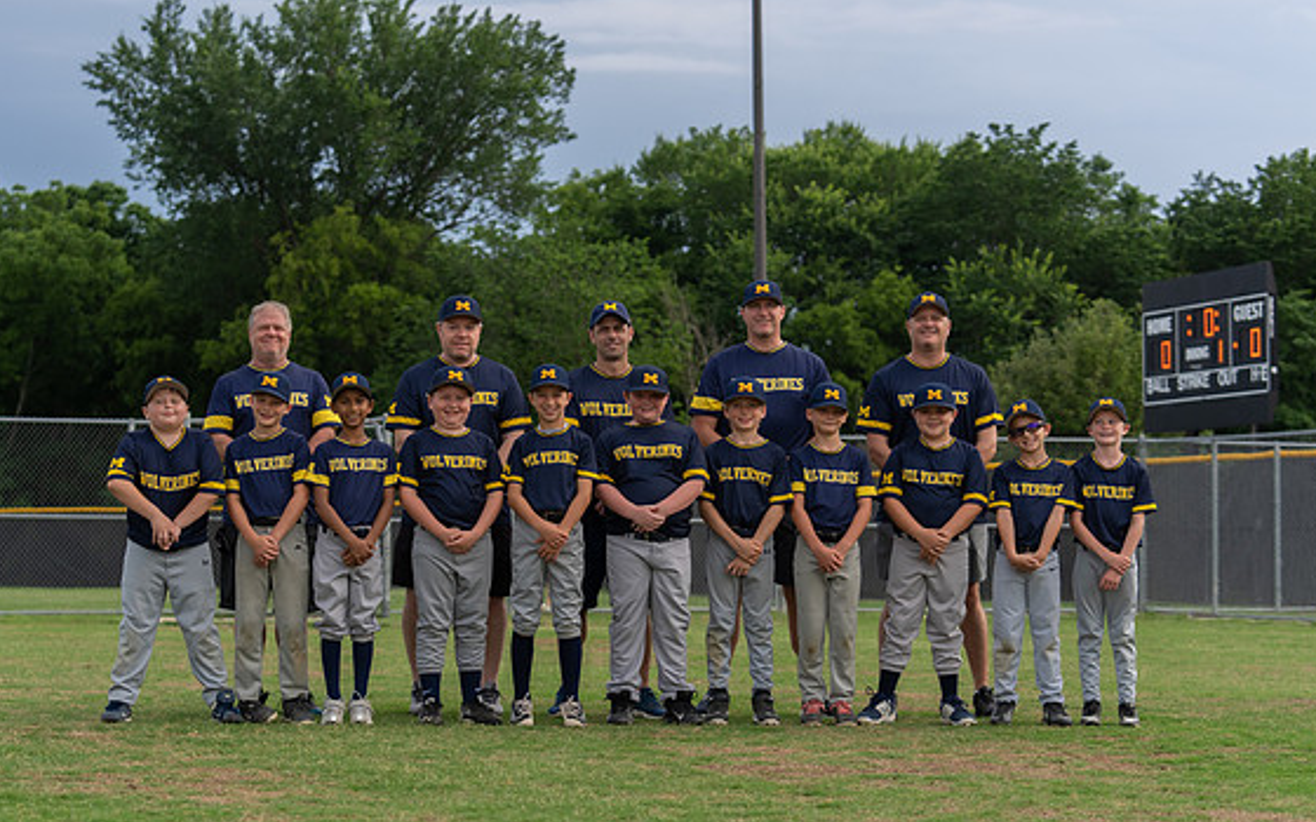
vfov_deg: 16.3
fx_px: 2869
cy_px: 487
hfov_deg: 25.8
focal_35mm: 80
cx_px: 602
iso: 200
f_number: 3.5
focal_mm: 70
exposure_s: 1/320
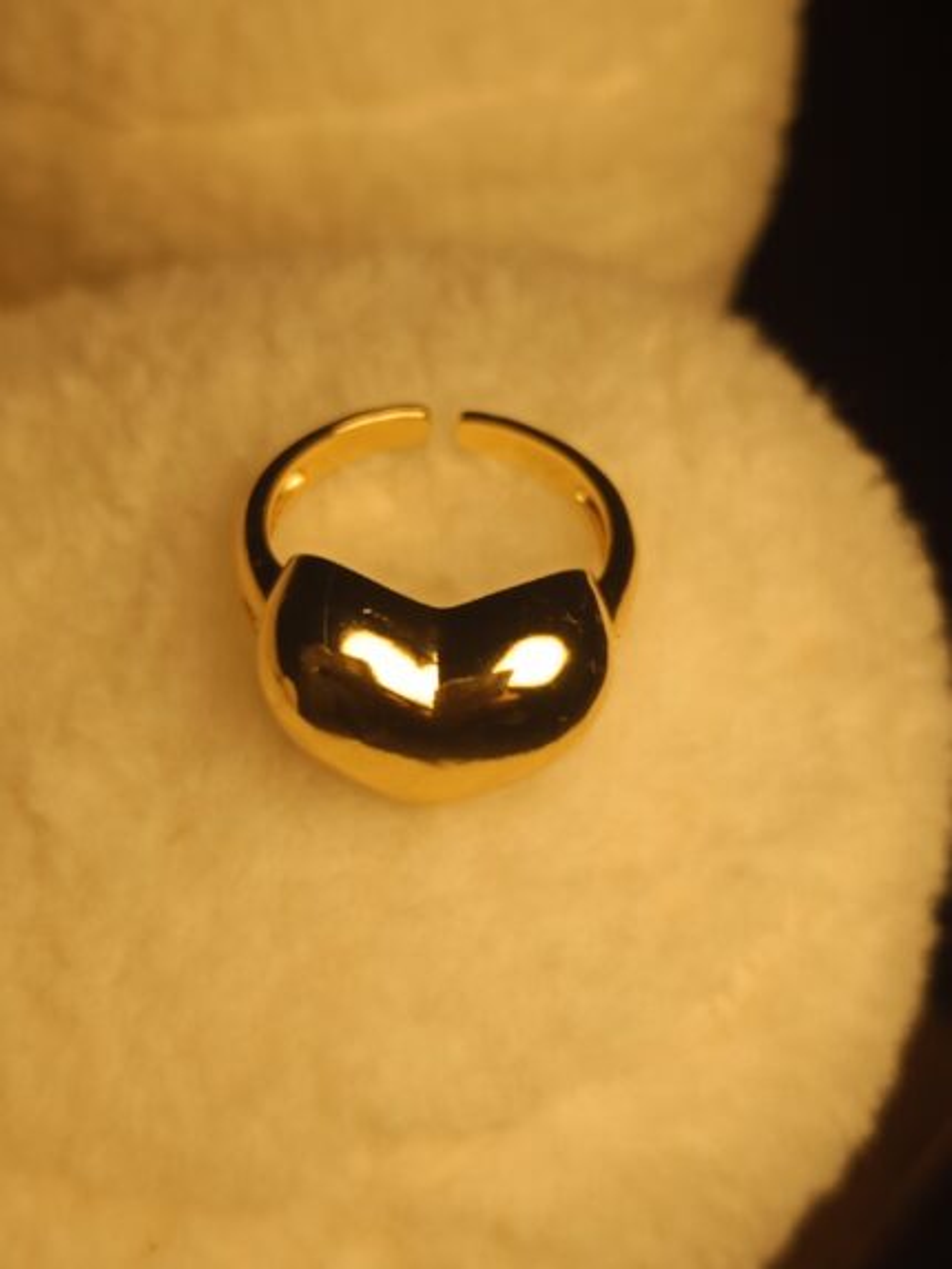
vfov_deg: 35.5
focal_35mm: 54
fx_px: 1979
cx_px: 476
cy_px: 634
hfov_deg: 27.0
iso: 50
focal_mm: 3.98
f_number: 1.8
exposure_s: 1/135
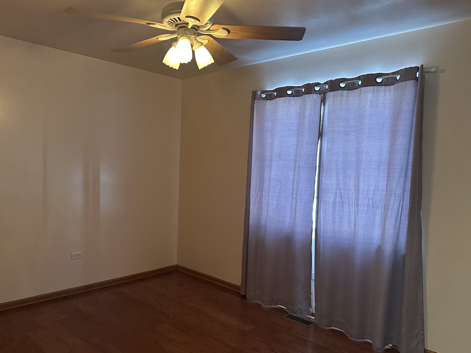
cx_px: 209
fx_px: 367
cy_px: 190
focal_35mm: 27
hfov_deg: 65.1
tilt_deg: -3.3
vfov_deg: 51.3
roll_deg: -2.1
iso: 800
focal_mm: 6.86
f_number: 1.78
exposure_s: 1/60
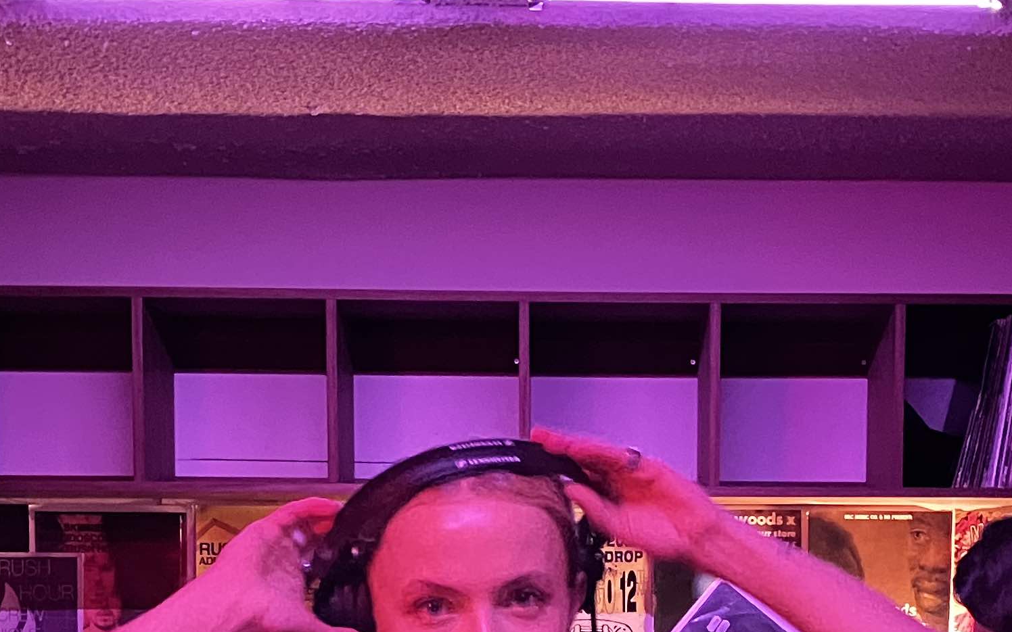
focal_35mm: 80
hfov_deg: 25.8
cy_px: 727
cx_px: 578
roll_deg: +0.0
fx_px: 2206
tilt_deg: -2.9
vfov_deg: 15.8
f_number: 1.8
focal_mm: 3.99
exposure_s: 1/17
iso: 800
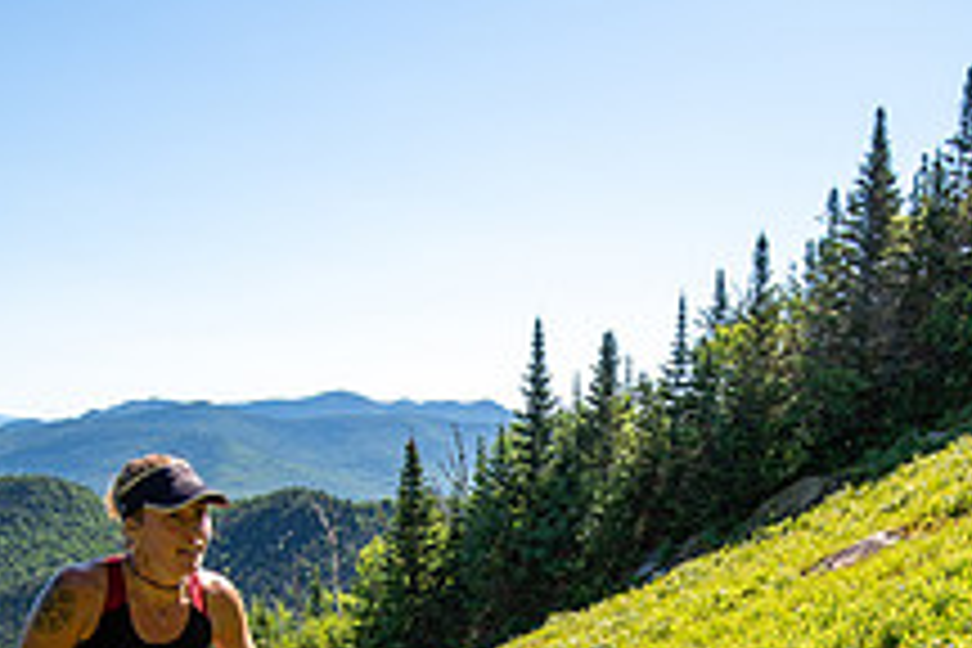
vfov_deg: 27.8
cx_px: 648
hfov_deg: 44.8
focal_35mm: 43
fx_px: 1161
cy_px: 752
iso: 100
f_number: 5
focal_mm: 16
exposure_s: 1/400
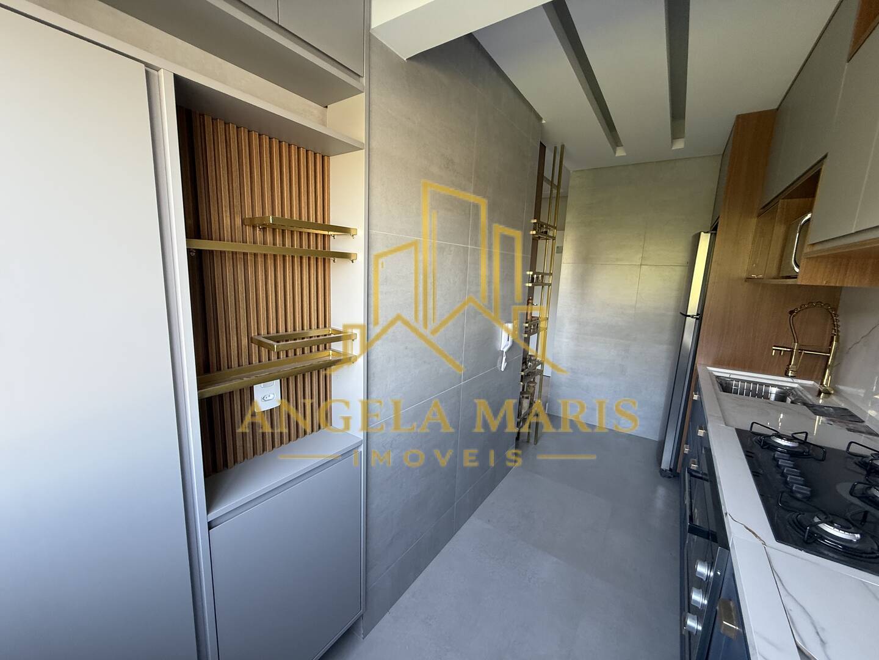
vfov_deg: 85.7
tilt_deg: -8.8
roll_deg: -1.0
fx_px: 356
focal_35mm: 14
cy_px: 330
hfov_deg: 102.1
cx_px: 440
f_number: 2.2
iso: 200
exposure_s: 1/99
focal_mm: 2.22
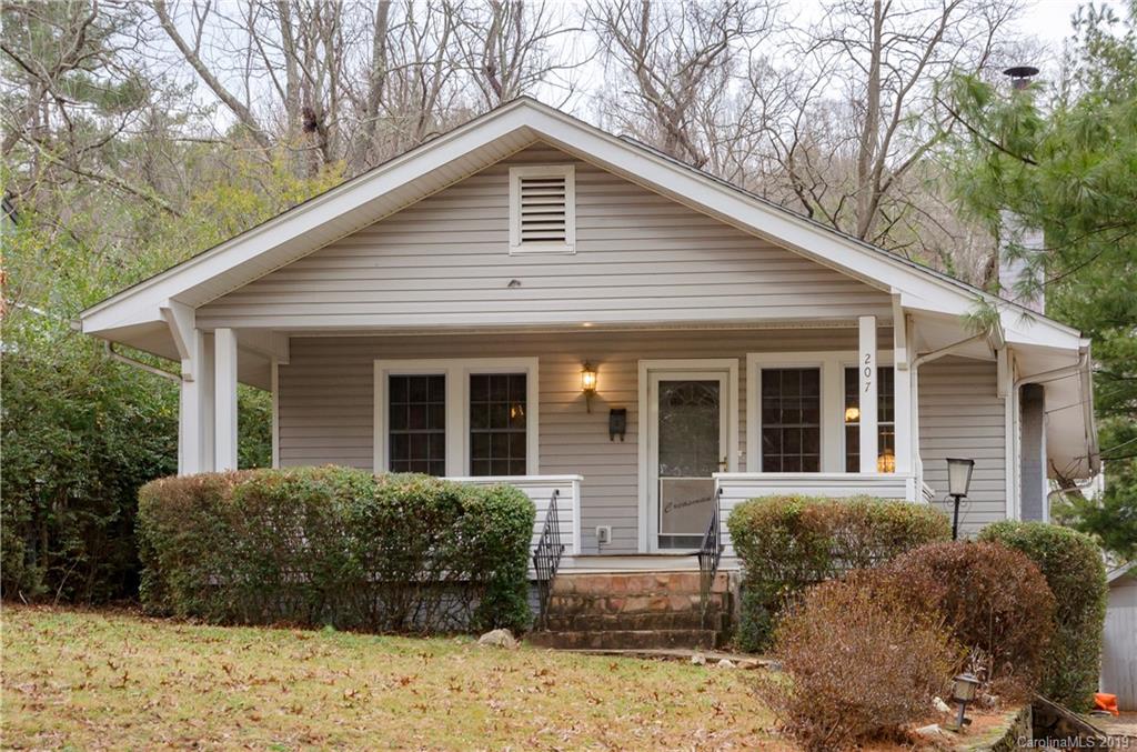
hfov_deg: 33.5
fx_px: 1890
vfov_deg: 22.5
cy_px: 376
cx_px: 568
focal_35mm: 60
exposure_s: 1/60
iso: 400
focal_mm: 40
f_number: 8
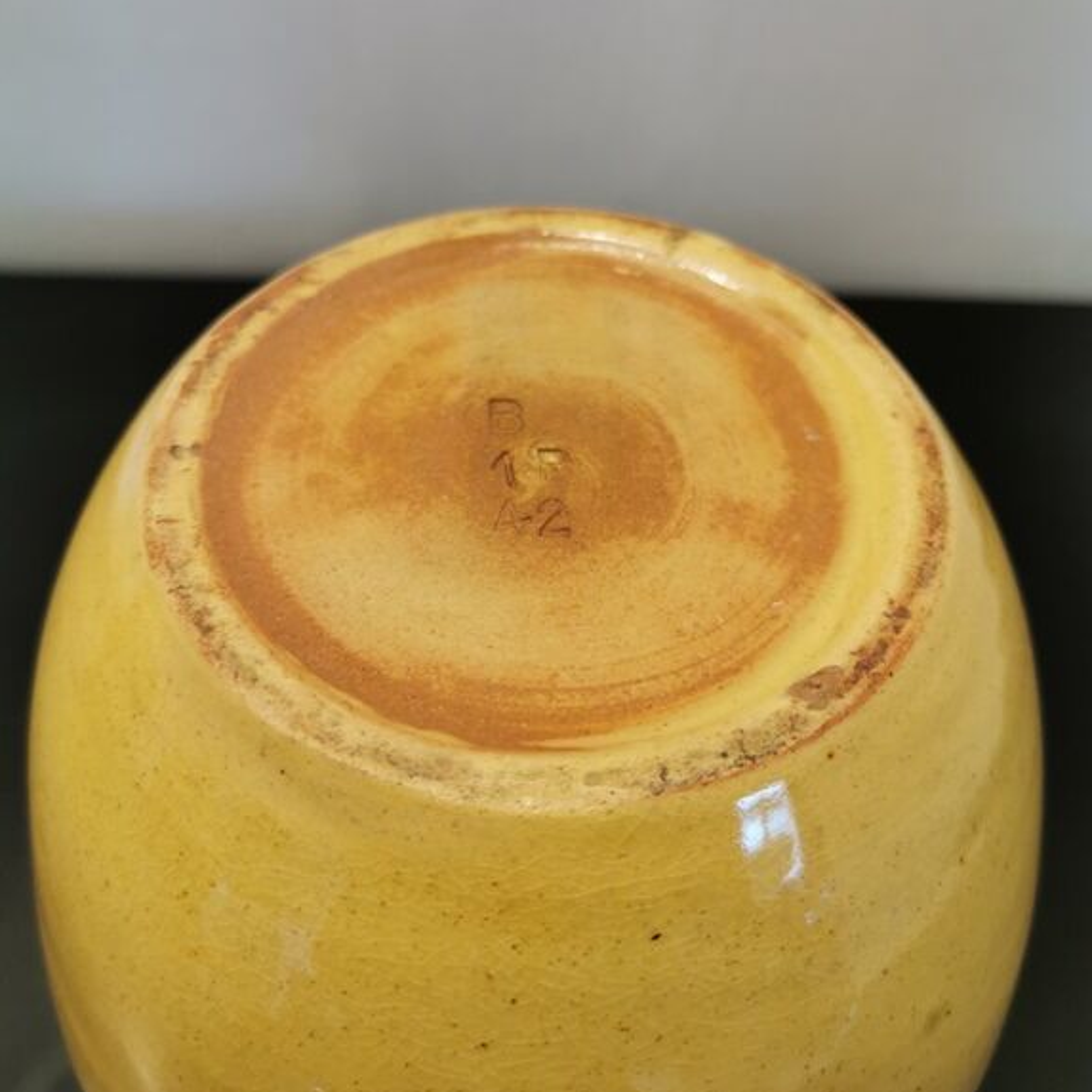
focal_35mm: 32
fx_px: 1142
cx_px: 545
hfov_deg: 51.1
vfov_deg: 50.7
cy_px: 419
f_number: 1.8
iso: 125
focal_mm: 5.58
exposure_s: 1/50
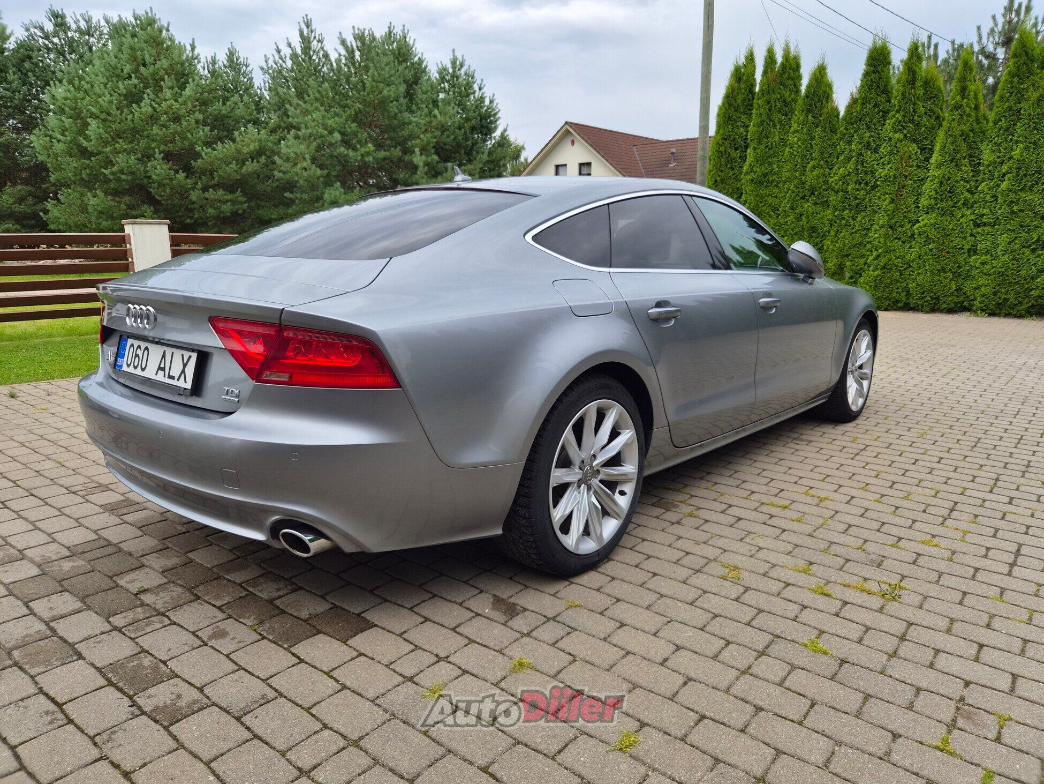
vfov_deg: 58.9
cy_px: 392
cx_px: 522
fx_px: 694
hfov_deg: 73.9
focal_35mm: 23
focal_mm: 5.4
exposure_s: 1/788
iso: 80
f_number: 1.8
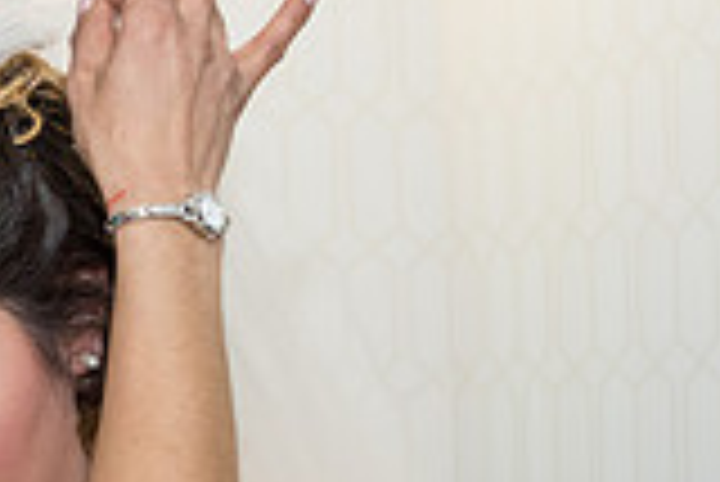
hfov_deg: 16.7
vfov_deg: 11.8
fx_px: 2322
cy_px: 426
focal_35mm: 116
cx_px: -212
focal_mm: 32
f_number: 3.2
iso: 500
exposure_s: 1/160
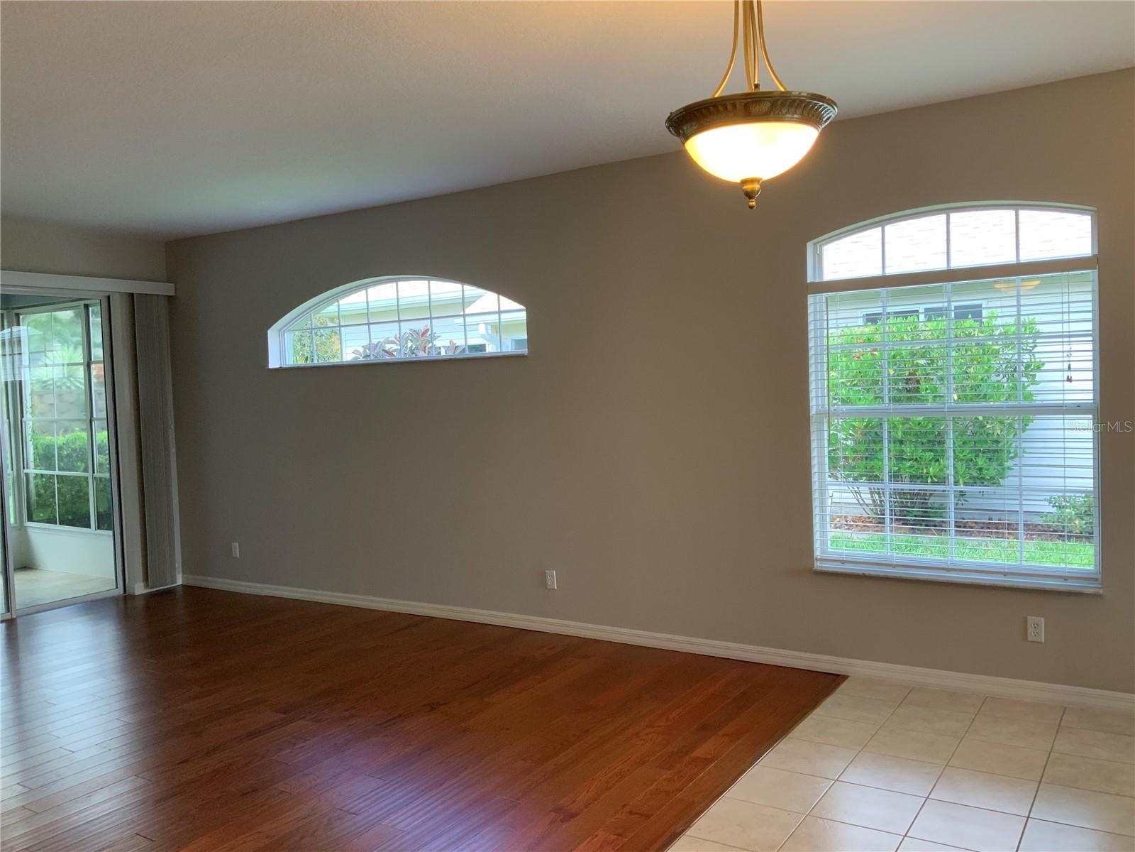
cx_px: 568
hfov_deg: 61.7
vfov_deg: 48.2
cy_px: 426
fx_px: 951
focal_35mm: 29
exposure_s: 1/60
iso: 64
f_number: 1.8
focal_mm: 3
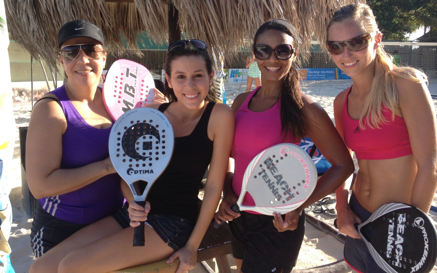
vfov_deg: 33.5
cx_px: 218
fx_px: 453
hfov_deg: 51.5
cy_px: 116
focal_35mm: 38
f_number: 2.4
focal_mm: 4.28
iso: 50
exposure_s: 1/516
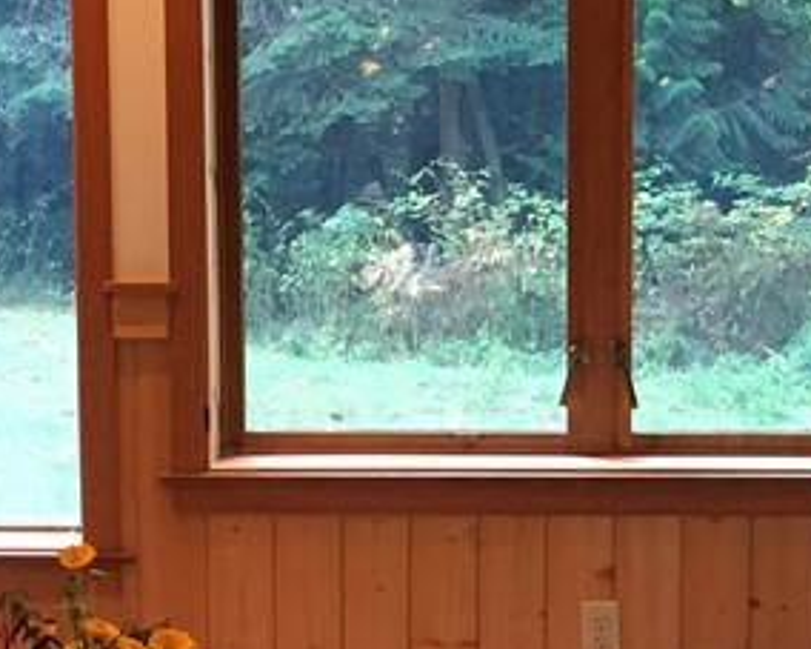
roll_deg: +0.1
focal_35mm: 102
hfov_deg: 18.8
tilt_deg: -7.1
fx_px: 2447
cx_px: 531
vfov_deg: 15.1
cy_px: 363
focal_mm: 4.15
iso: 125
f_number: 2.2
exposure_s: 1/30
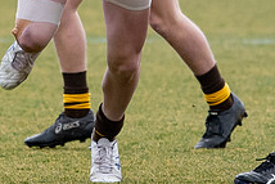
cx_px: 178
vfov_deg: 0.6
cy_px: -20
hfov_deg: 0.8
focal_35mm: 2458
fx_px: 18788
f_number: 4
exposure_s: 1/1000
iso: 360
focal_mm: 200
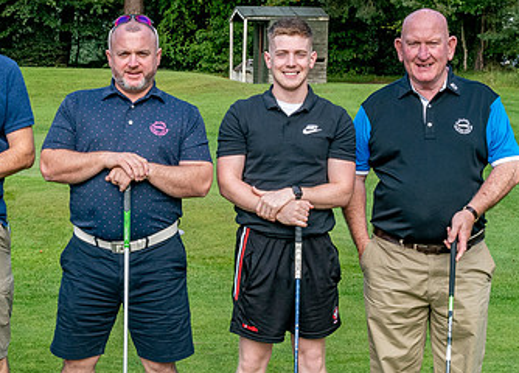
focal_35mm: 120
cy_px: 240
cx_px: 124
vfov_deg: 12.0
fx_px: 1772
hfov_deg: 16.6
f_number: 8
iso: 720
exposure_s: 1/100
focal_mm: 35
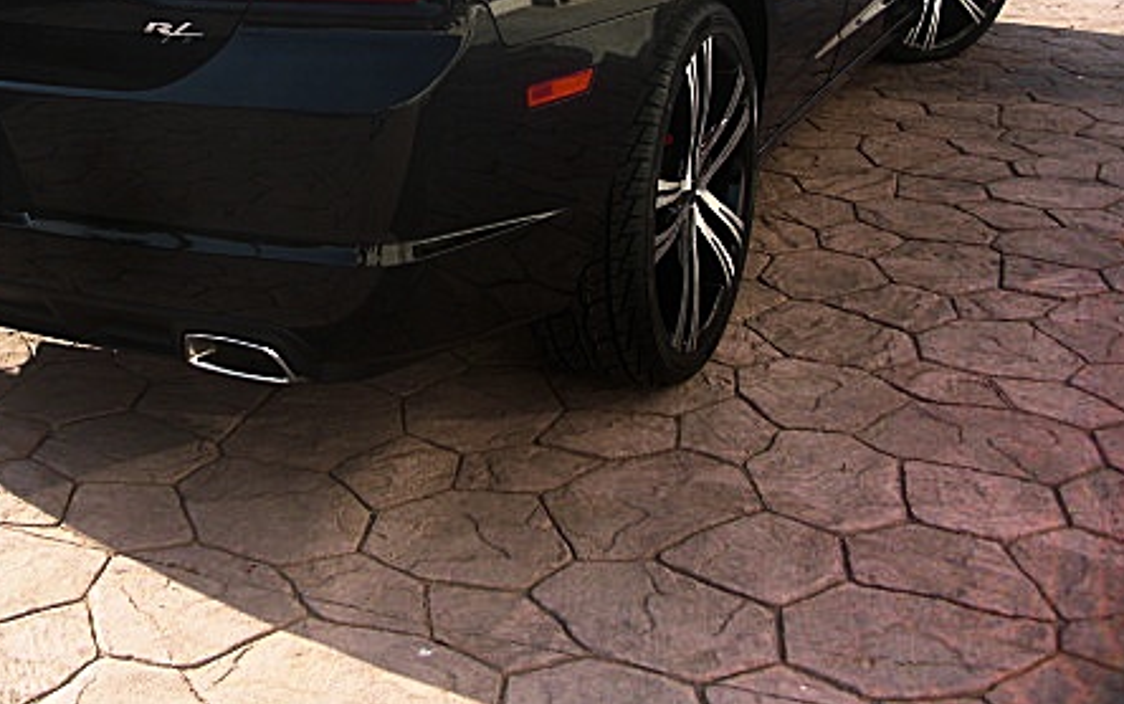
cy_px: 106
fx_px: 1686
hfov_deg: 36.3
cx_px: 329
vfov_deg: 23.1
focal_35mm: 55
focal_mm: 6.3
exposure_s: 1/250
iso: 50
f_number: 2.8
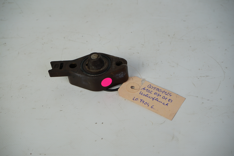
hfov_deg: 38.2
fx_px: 338
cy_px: 78
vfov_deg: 26.0
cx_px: 117
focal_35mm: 52
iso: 200
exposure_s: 1/160
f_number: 8
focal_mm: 52
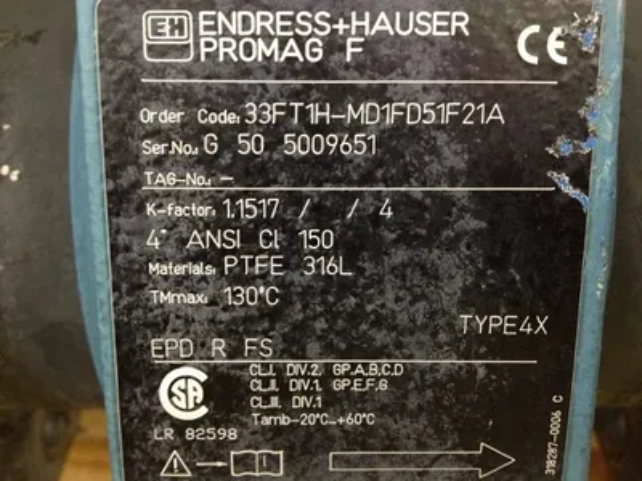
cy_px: 240
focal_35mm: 35
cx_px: 321
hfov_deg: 52.6
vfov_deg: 40.7
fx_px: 649
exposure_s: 1/17
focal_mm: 4.28
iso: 400
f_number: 2.4
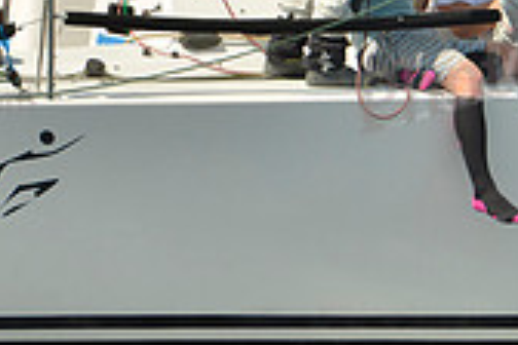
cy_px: -63
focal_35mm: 690
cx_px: 197
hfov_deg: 3.0
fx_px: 9928
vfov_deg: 2.0
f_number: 7.1
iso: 200
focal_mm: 200
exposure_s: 1/1250
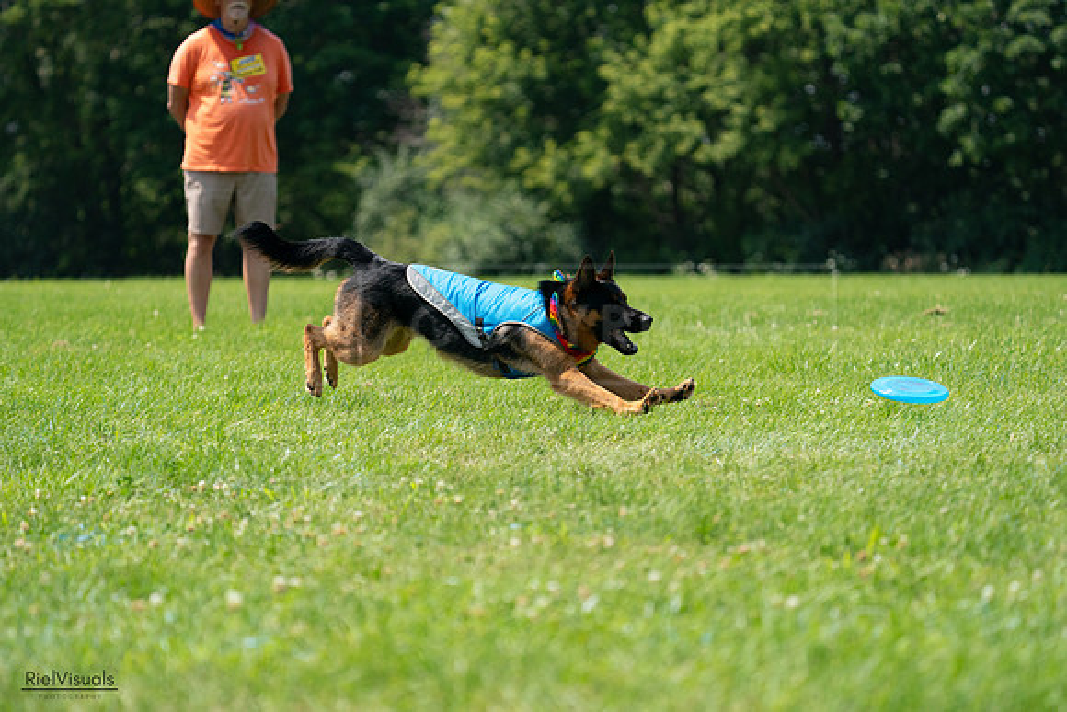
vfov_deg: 6.2
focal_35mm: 223
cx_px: 534
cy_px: 356
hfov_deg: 9.2
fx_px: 6611
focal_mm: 223
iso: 1250
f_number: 5.6
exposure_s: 1/4000
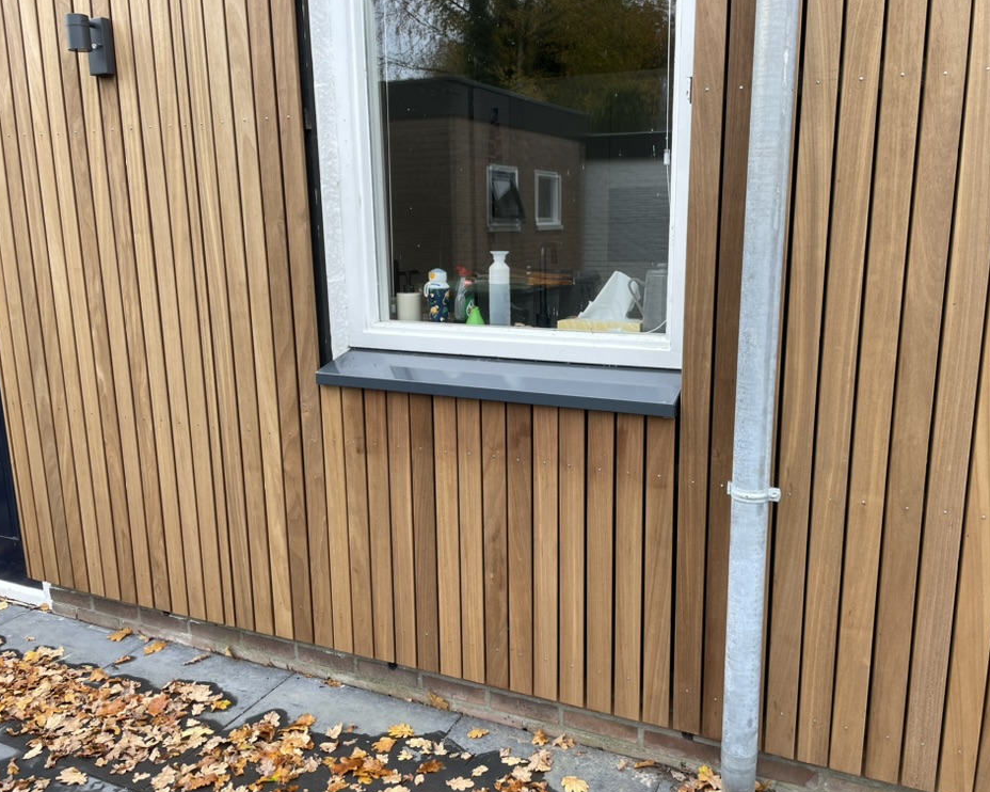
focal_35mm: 28
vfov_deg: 51.5
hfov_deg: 62.1
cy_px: 405
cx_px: 533
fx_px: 820
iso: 32
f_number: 1.6
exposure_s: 1/128
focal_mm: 4.2
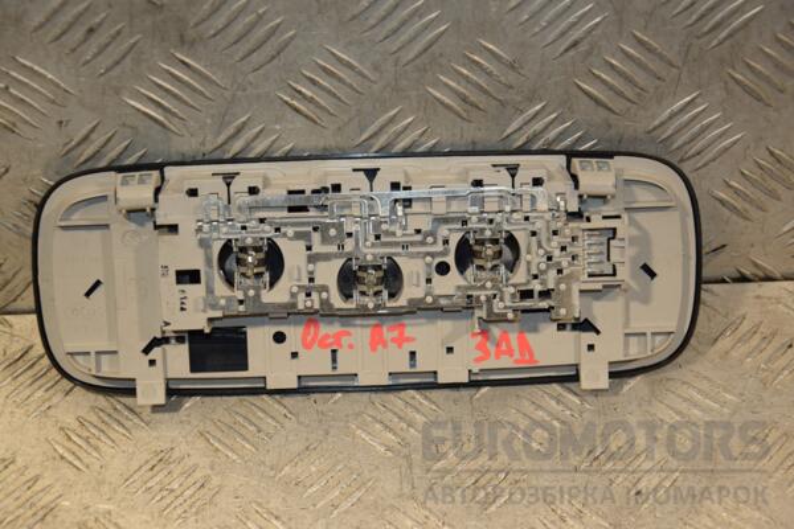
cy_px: 264
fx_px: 1720
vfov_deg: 17.5
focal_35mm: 78
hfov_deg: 26.0
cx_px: 397
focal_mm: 52
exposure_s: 1/160
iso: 800
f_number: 5
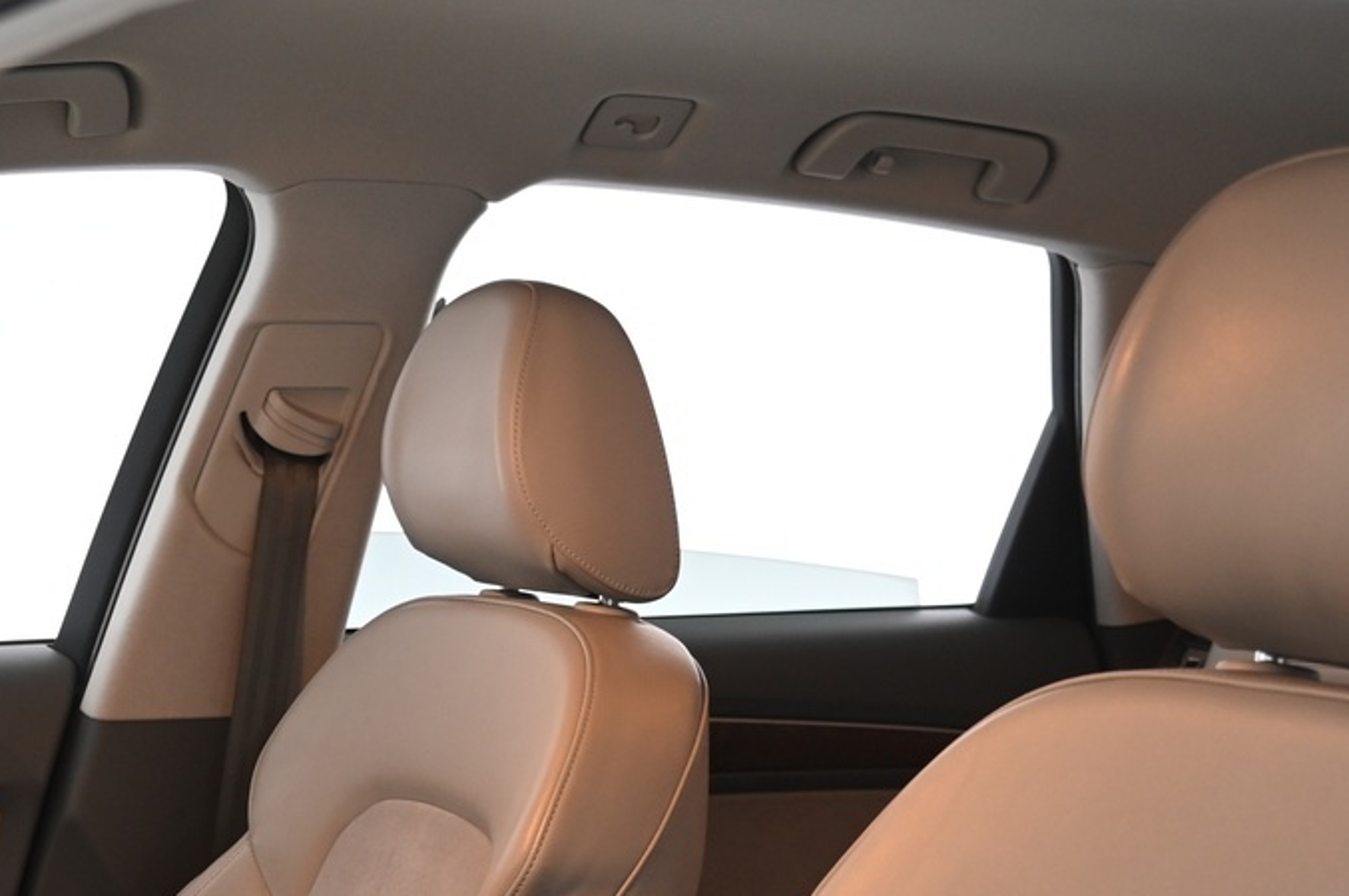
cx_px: 137
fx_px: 2695
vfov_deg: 18.2
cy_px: 968
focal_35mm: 72
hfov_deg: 27.1
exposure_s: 1/15
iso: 1000
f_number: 4
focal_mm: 30
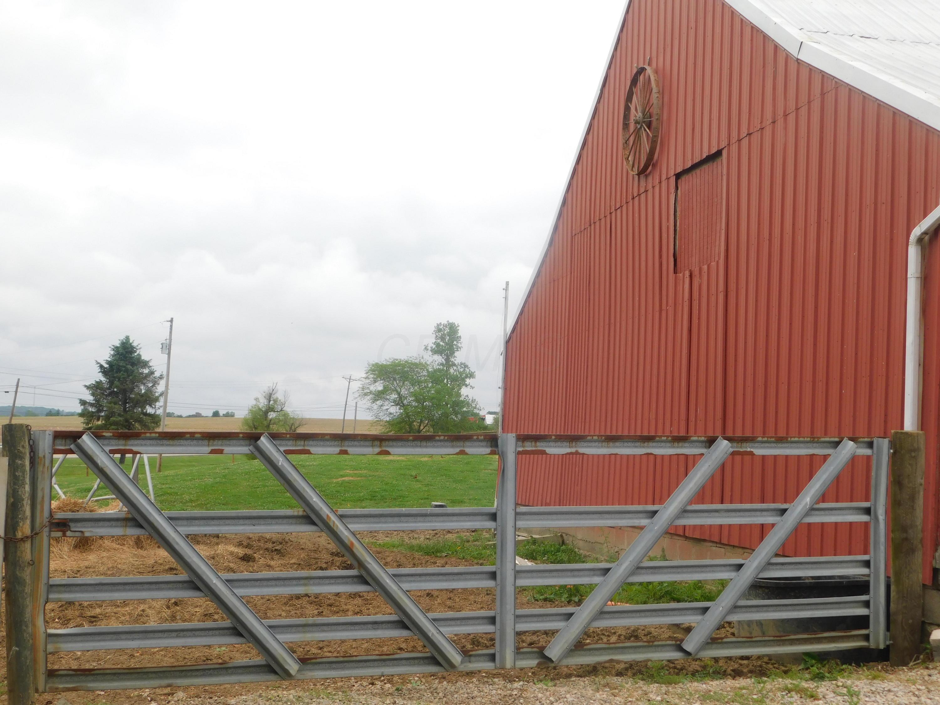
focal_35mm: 51
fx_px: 1385
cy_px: 352
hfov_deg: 37.5
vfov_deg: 28.6
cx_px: 470
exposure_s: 1/640
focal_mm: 9
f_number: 3.8
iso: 125
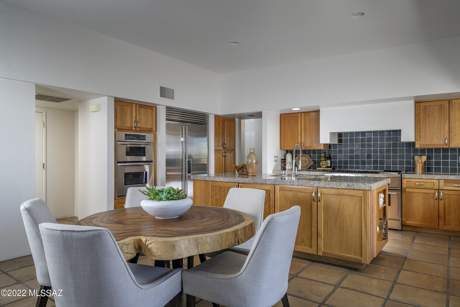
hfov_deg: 73.8
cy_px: 154
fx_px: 307
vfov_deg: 53.1
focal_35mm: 24
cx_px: 230
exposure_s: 1/50
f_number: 7.1
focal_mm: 24
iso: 200
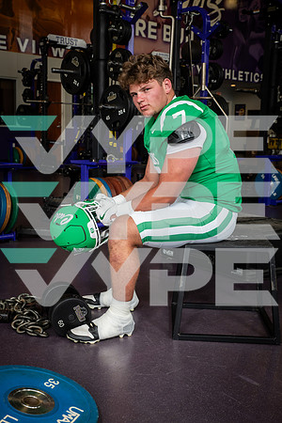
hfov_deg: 28.1
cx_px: 141
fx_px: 564
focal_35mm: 48
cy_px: 212
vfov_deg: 41.1
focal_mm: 48
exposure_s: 1/250
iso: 800
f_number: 7.1
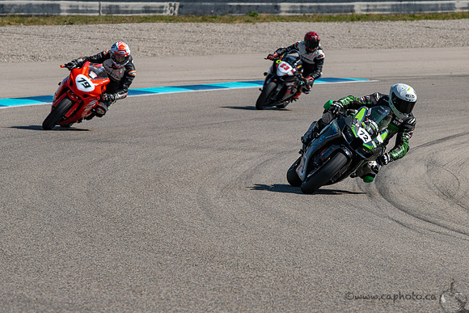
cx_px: 346
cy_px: 144
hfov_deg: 7.0
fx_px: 3842
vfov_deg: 4.7
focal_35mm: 295
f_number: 9
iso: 160
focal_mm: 200
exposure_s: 1/800
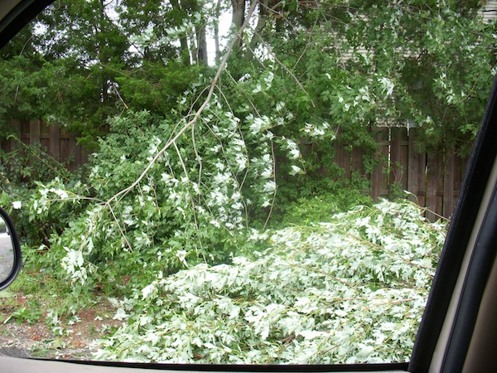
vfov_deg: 37.7
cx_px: 248
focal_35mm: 38
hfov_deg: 49.0
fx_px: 546
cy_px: 186
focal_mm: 6.3
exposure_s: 1/60
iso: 100
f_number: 3.3
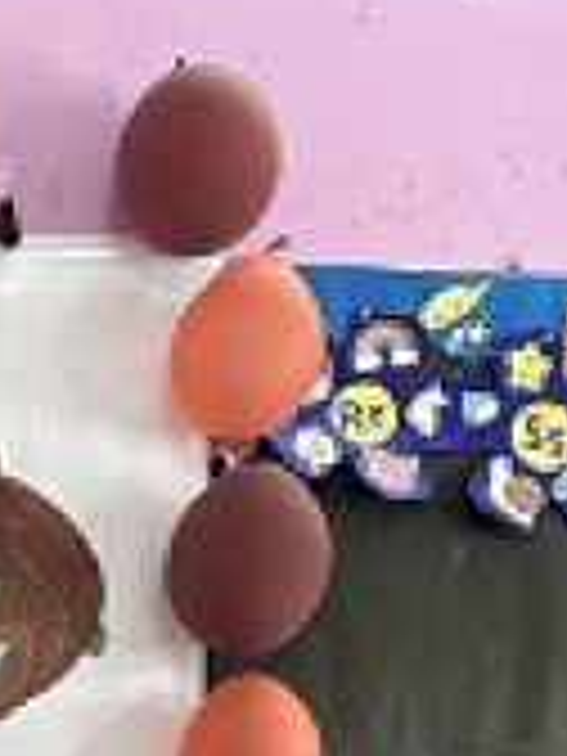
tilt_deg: -1.5
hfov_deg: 13.8
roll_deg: -1.5
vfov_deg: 16.9
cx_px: -333
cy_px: 1305
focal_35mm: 99
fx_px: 2162
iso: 100
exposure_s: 1/50
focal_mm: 5.7
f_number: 1.5
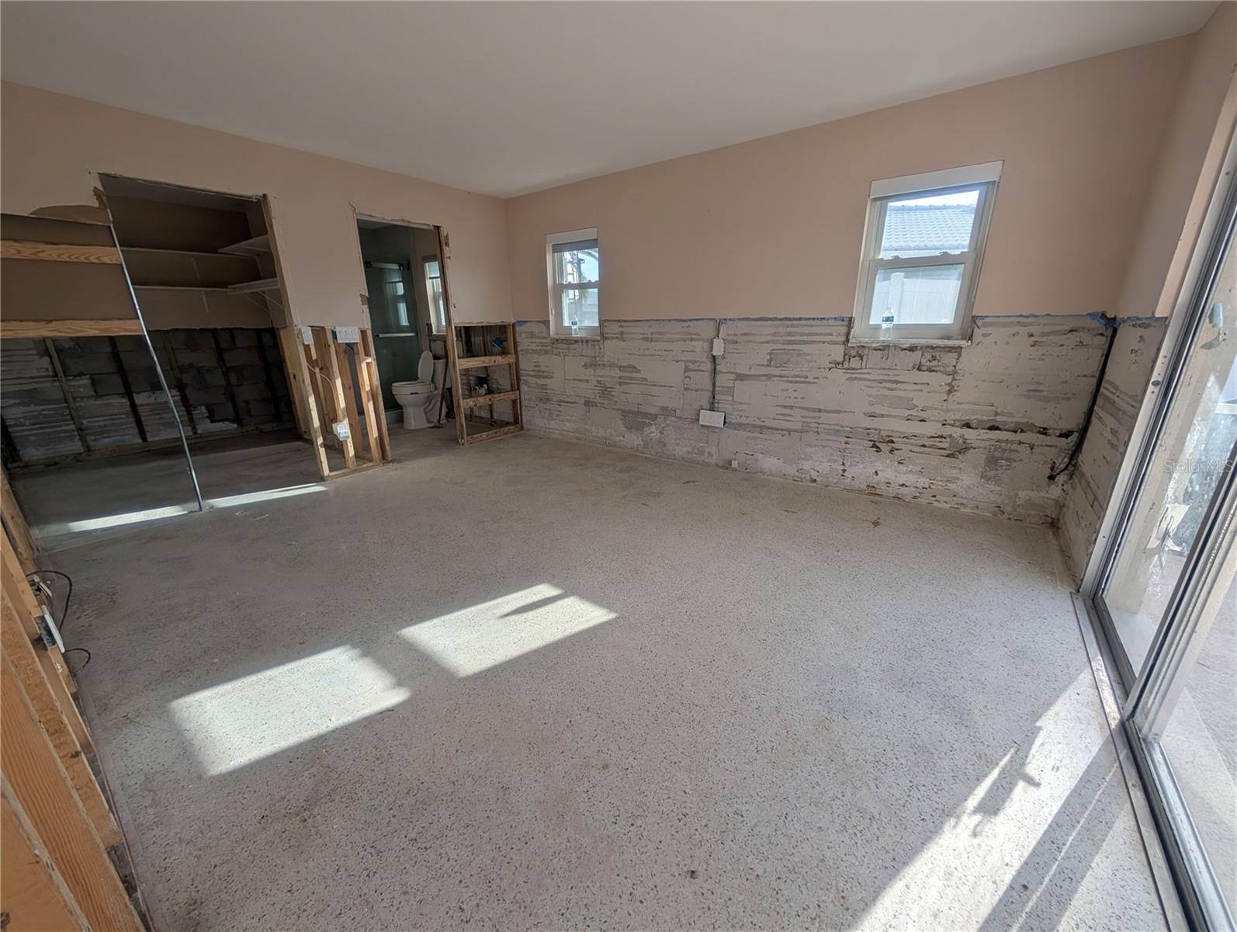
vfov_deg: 94.6
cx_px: 618
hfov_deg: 110.5
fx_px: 429
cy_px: 466
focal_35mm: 12
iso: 51
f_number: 1.7
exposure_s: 1/915
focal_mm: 2.02
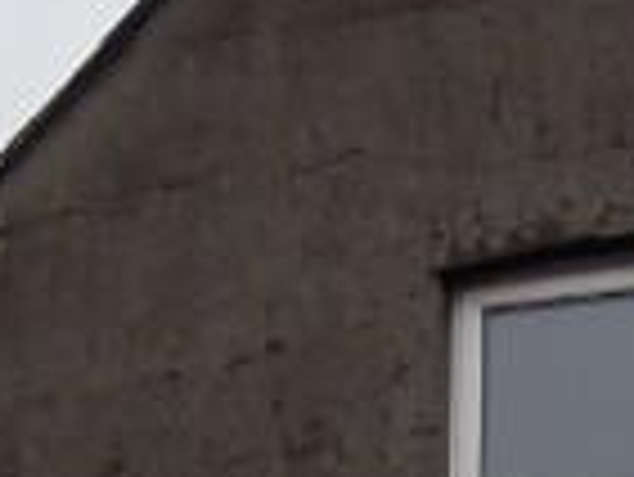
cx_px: 625
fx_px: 3190
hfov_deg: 11.2
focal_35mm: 174
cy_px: 1264
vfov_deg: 7.8
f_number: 2.8
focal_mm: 4.3
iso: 160
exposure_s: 1/800
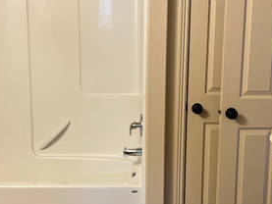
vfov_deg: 24.4
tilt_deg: -10.8
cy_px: 125
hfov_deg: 32.2
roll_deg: -0.9
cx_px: 145
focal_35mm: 60
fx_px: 472
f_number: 1.5
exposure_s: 1/120
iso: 100
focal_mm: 5.7
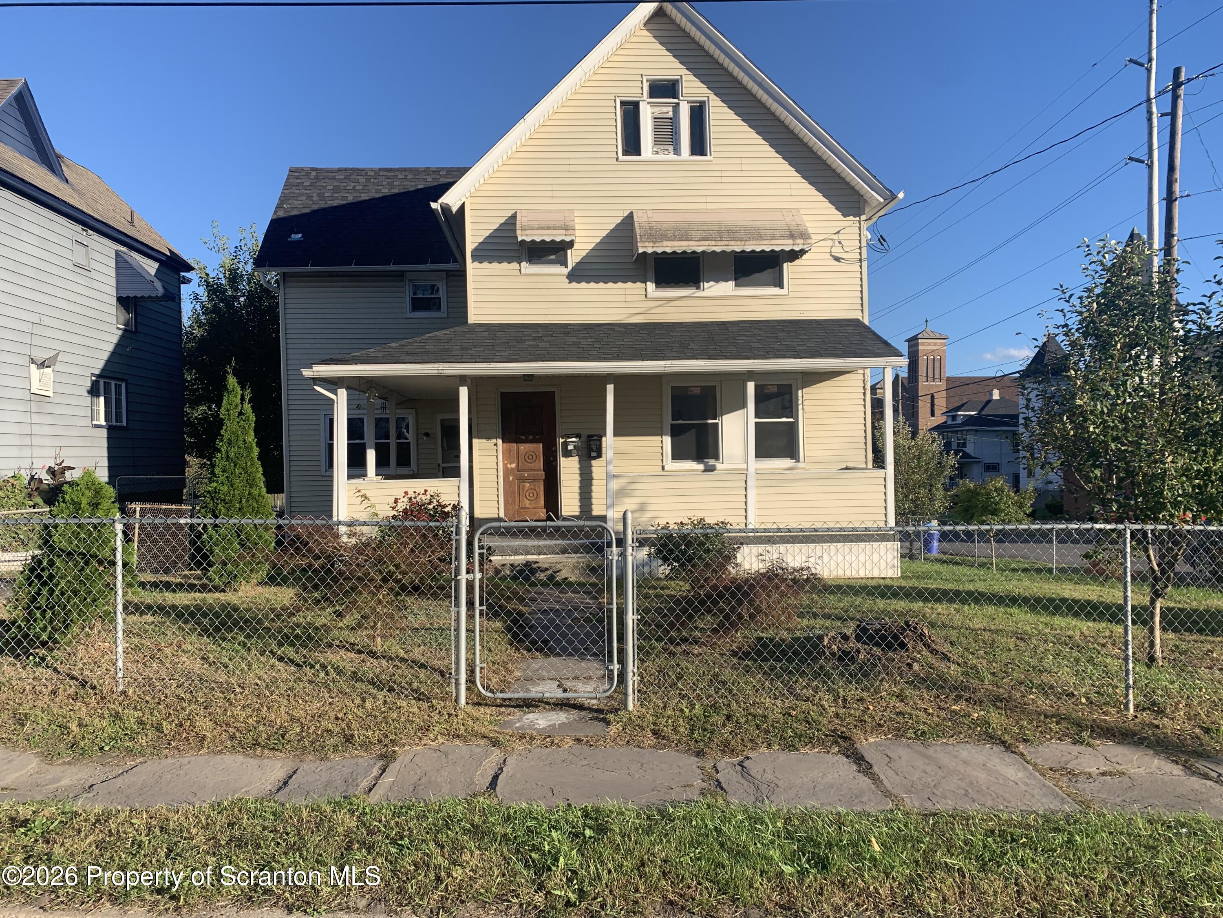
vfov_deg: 53.1
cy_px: 459
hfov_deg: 67.3
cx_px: 612
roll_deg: -1.0
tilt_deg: +2.6
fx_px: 919
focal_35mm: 26
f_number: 1.8
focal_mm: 4.25
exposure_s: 1/1610
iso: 25
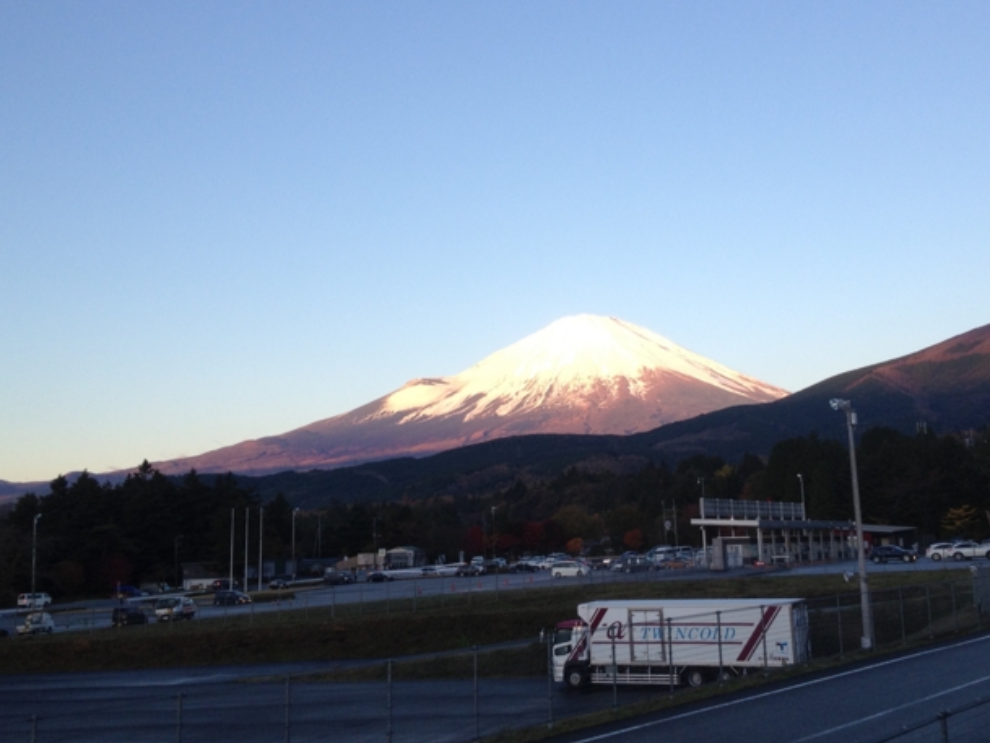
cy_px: 340
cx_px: 540
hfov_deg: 41.2
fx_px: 1316
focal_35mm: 46
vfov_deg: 31.5
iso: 64
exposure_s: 1/321
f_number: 2.4
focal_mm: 4.28
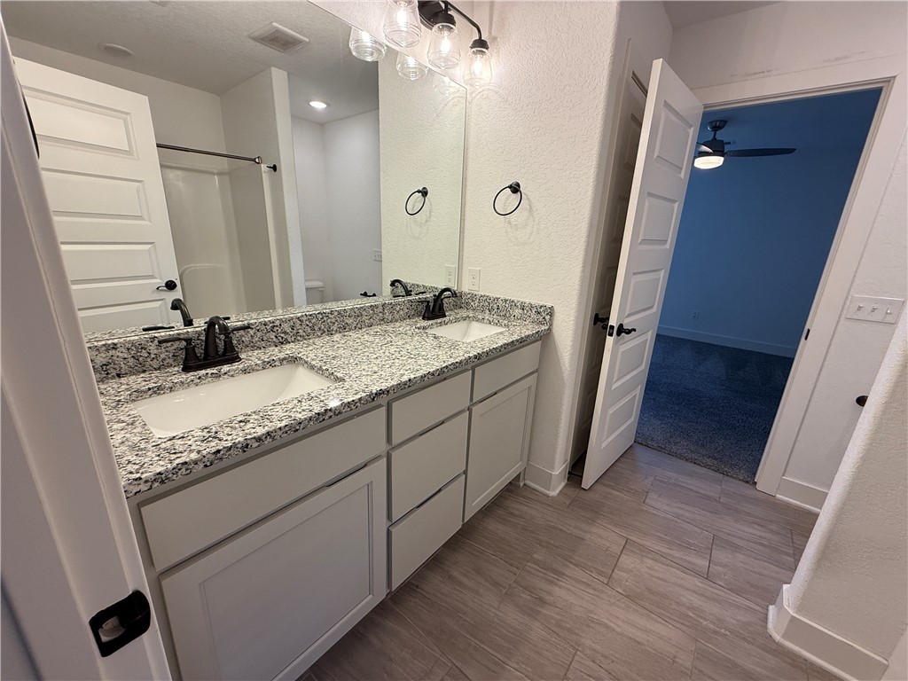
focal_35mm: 14
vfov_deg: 85.7
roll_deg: -2.9
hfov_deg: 102.1
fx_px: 367
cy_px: 340
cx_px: 454
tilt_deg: -16.4
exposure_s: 1/120
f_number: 2.2
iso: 125
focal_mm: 2.22
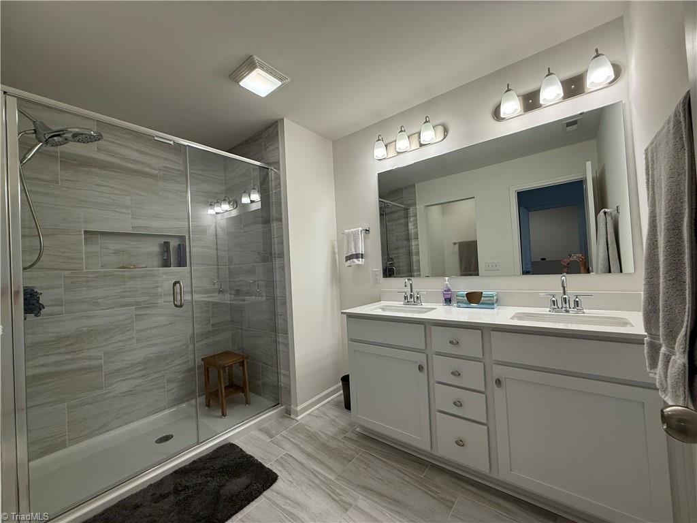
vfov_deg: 85.7
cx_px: 348
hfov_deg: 102.1
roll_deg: +2.3
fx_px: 282
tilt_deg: +1.6
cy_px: 262
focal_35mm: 14
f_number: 2.2
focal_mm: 2.22
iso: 100
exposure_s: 1/120
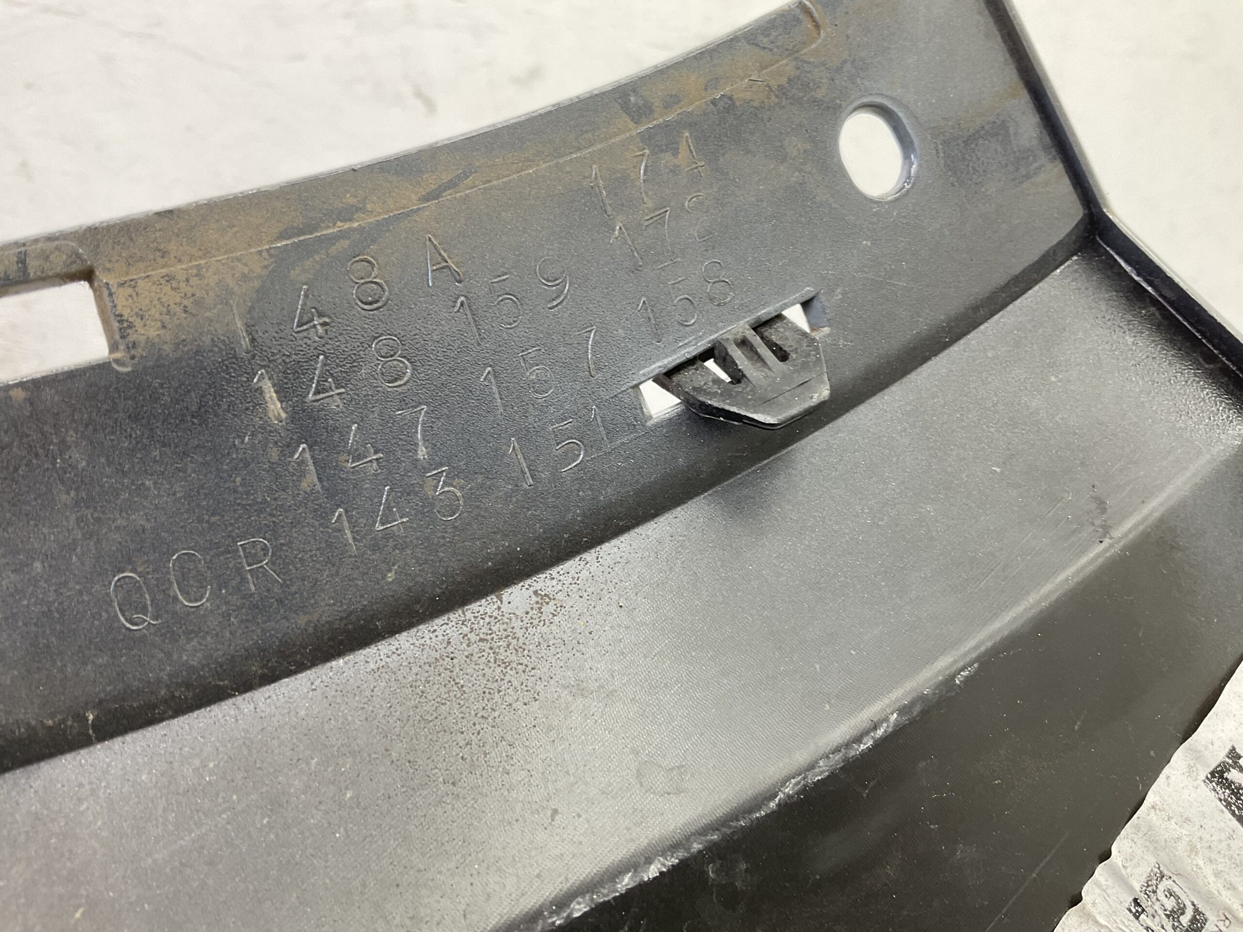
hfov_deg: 61.7
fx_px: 1041
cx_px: 622
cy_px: 466
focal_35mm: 29
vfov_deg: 48.2
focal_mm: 3
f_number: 1.8
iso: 40
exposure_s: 1/50
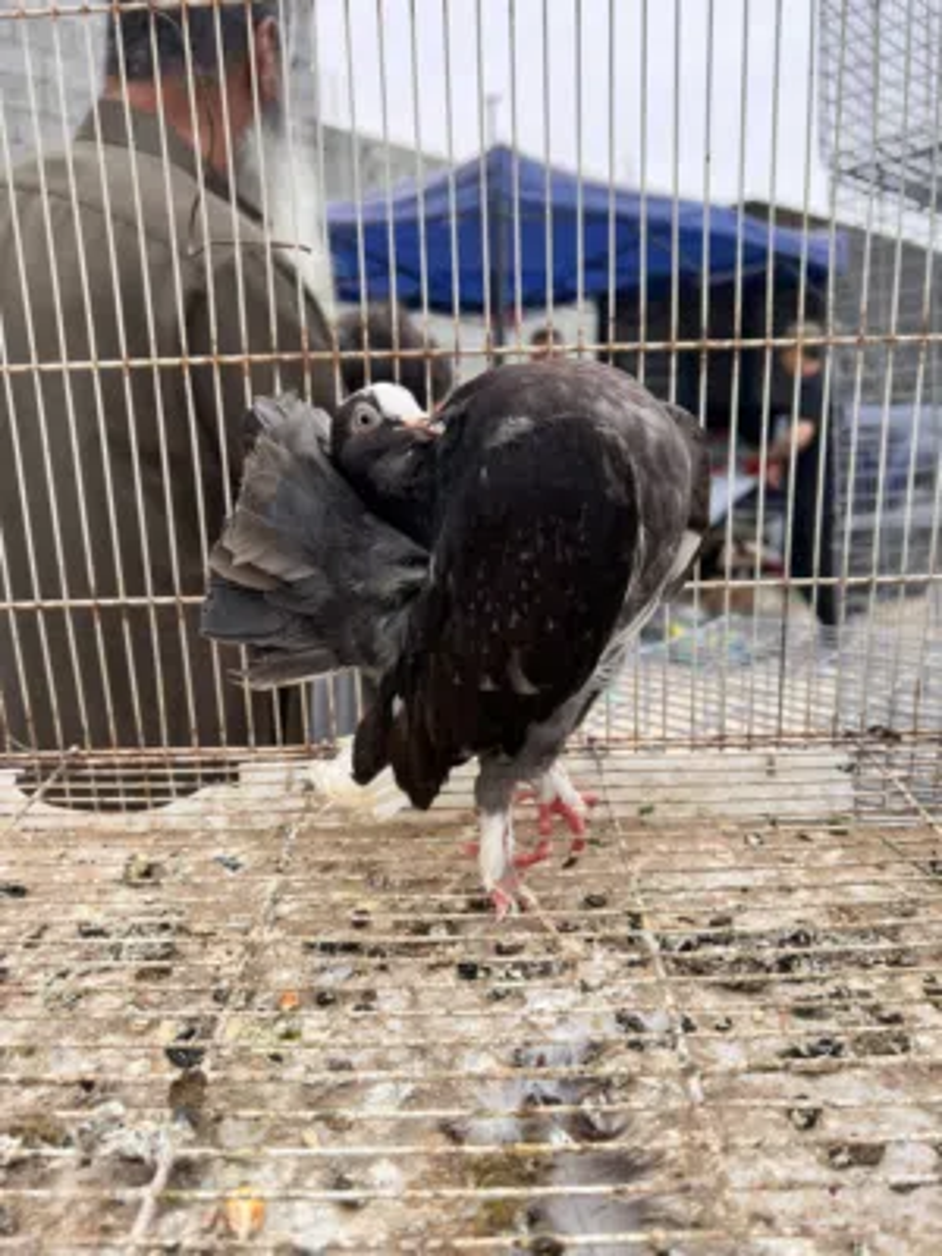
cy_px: 628
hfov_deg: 53.1
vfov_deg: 67.3
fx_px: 943
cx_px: 471
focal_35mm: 26
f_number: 1.5
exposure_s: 1/705
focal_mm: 5.7
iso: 50
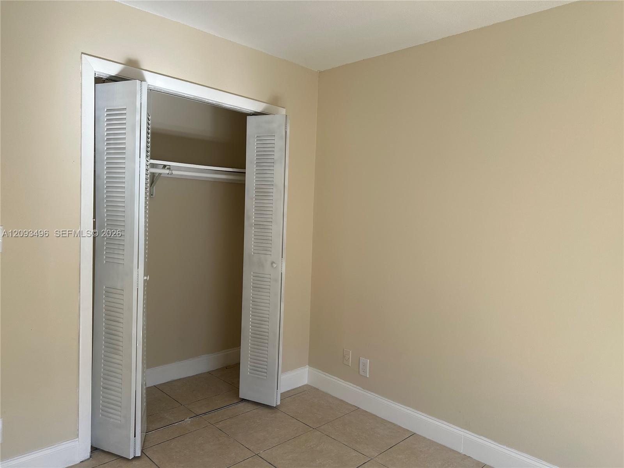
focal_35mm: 24
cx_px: 312
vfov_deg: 56.8
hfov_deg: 71.6
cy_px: 234
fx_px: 433
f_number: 1.78
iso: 64
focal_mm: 6.86
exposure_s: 1/133
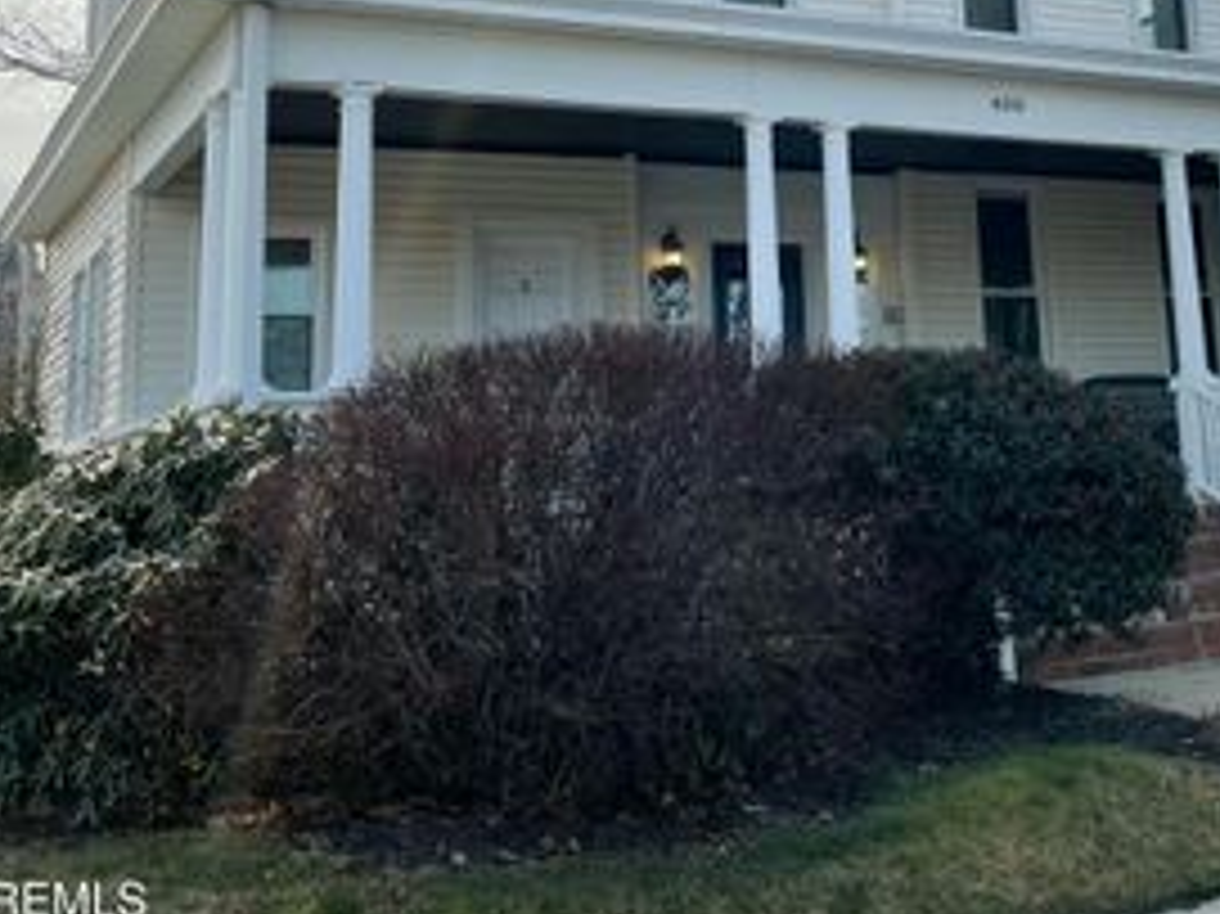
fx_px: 1691
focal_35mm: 48
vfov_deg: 29.3
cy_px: 133
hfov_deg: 38.9
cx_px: 878
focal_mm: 4.2
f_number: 1.6
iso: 32
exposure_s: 1/3861
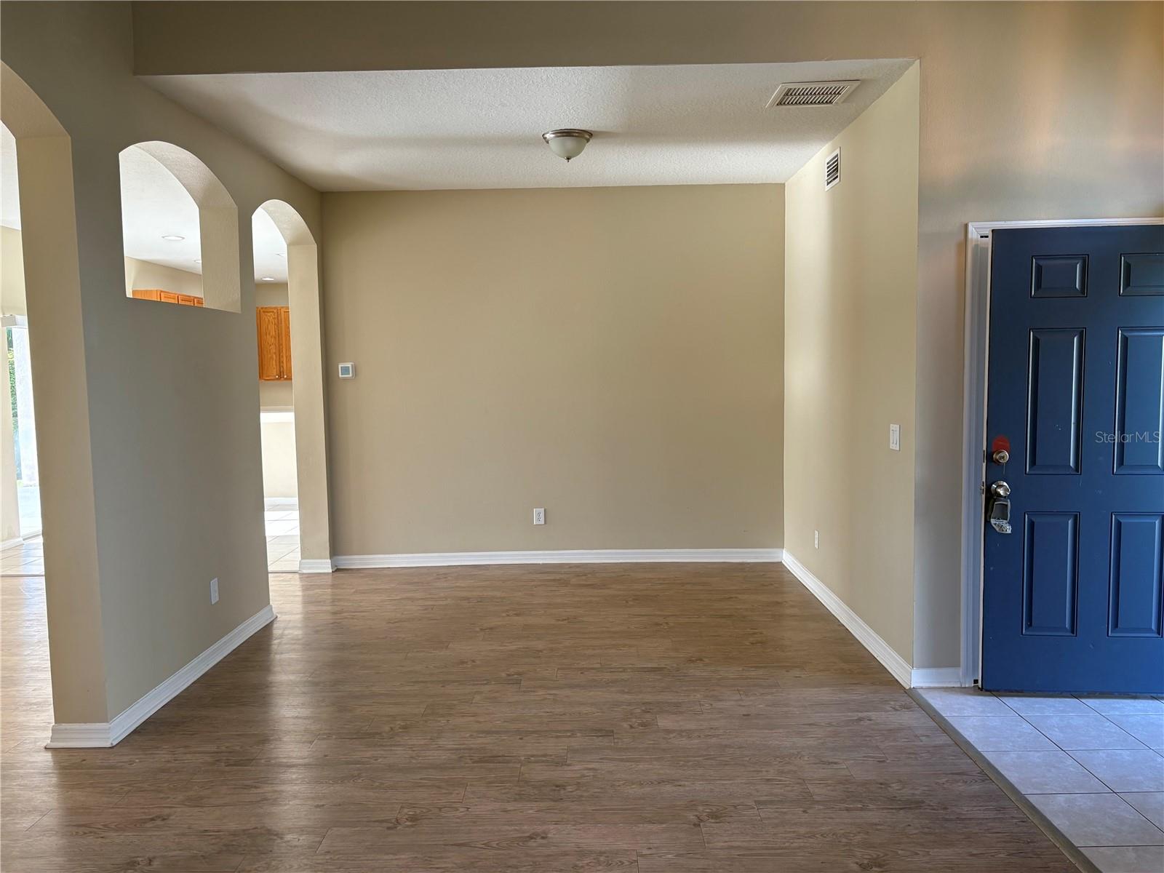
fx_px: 874
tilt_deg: -3.4
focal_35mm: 26
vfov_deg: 53.1
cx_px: 582
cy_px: 436
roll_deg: +2.6
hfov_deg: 67.3
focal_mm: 5.96
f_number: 1.6
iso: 80
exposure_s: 1/120
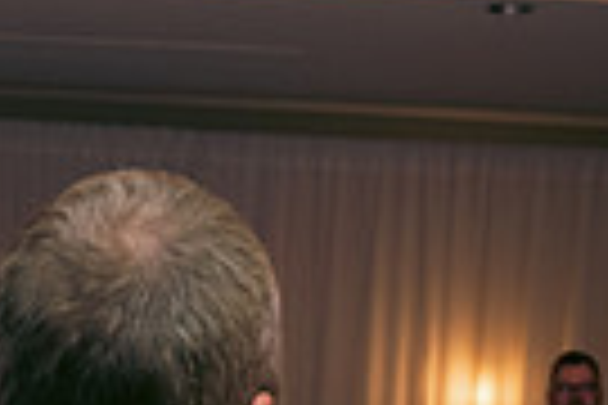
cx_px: 140
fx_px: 1739
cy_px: 848
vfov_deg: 11.7
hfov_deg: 19.7
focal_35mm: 103
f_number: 3.5
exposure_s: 1/160
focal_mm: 24
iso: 800
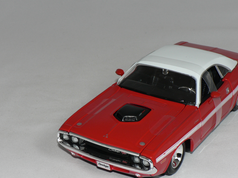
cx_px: 138
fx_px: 502
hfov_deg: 26.6
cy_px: 107
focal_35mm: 73
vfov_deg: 20.1
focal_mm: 9.2
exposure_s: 1/60
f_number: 4
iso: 80
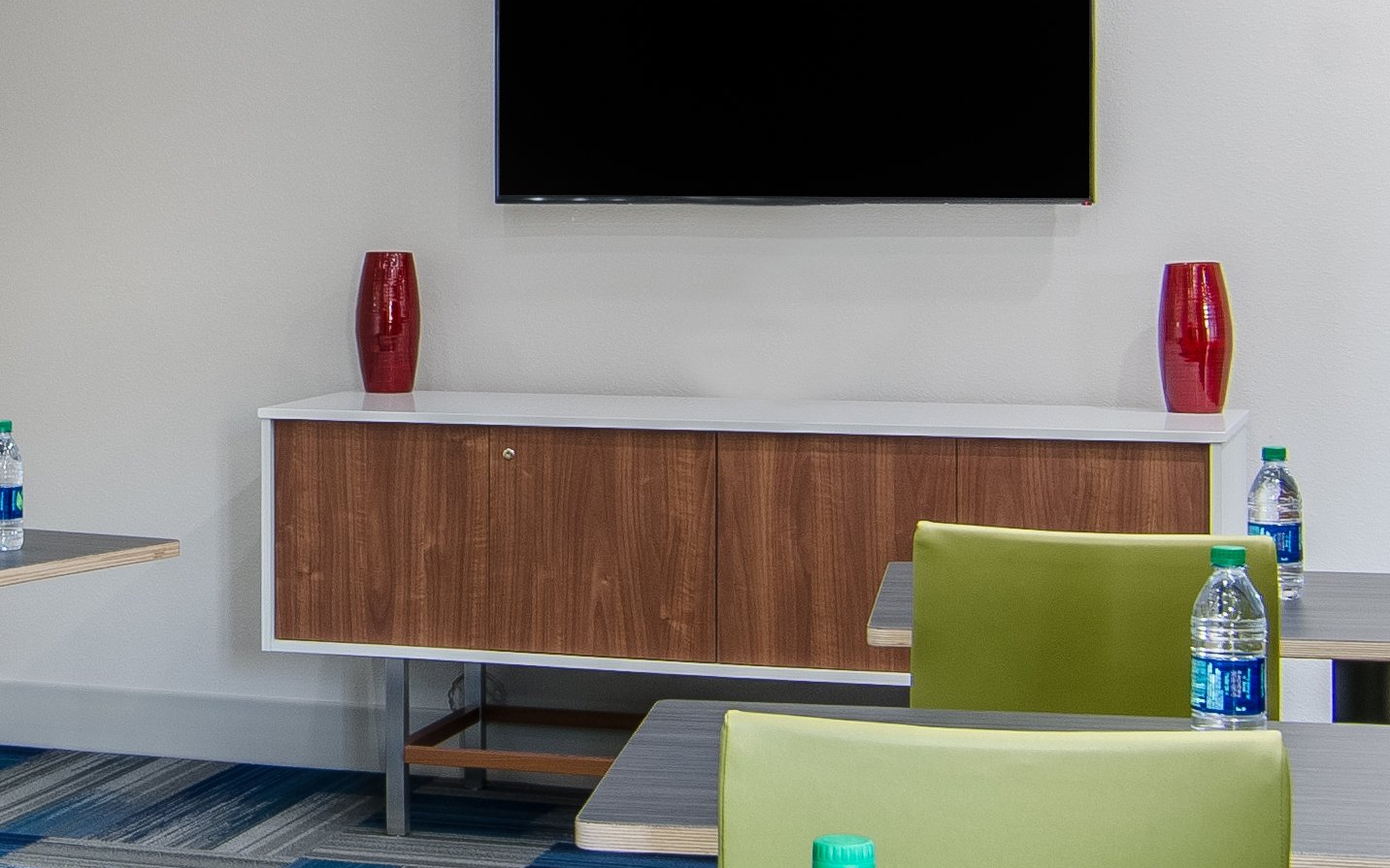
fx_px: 3182
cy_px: 166
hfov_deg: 23.9
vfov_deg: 15.4
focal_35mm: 84
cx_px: 93
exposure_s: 1/8
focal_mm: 16
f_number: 11
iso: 200
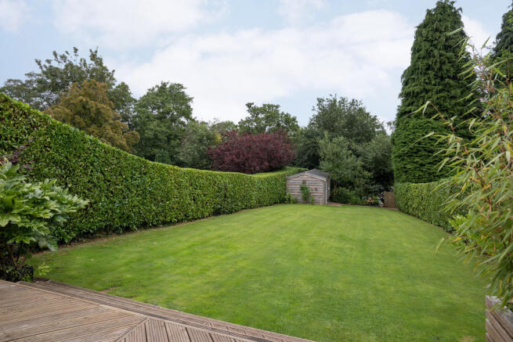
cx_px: 256
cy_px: 171
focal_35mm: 20
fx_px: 285
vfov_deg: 62.0
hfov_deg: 84.0
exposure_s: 1/100
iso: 100
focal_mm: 20
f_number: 7.1
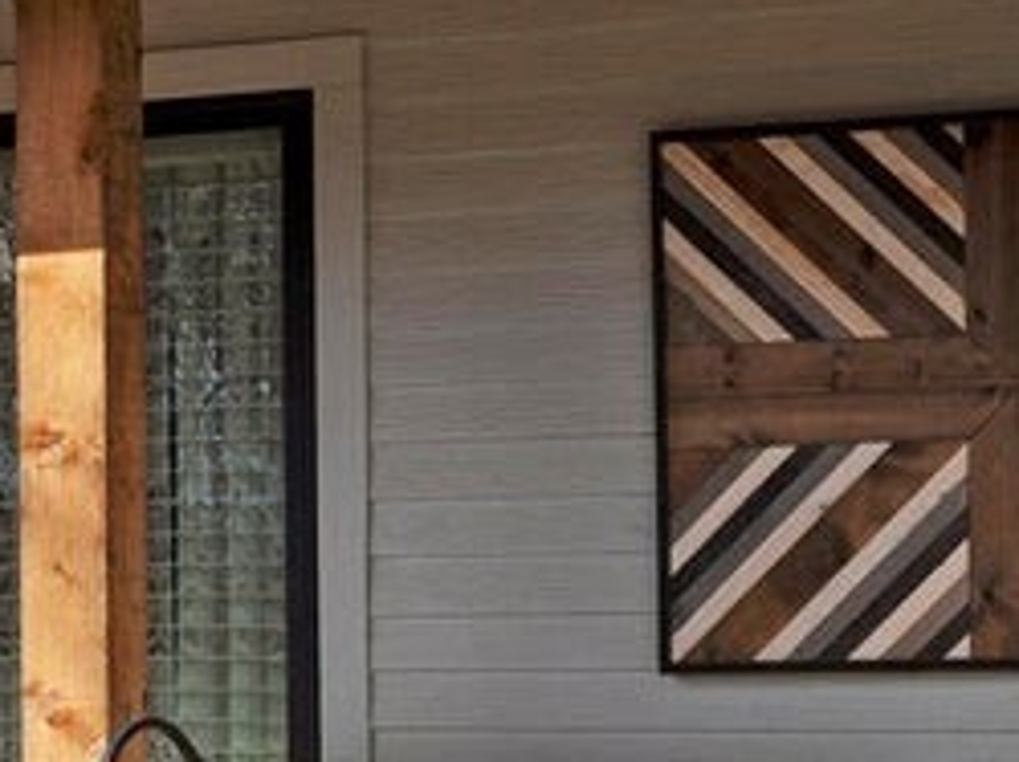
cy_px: 831
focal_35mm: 143
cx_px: -571
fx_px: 4211
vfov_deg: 10.2
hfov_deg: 13.0
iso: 160
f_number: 8
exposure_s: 1/400
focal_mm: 24.2
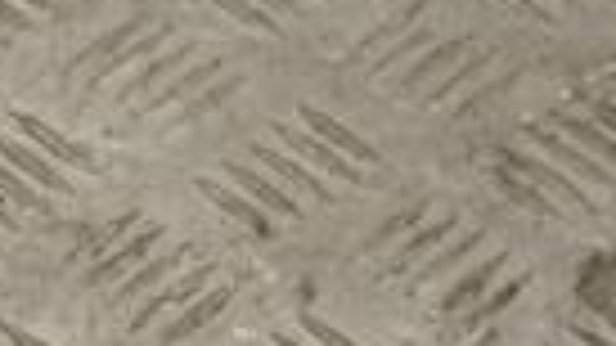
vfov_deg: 5.5
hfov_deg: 9.7
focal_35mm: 221
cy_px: 220
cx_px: 490
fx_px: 3609
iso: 360
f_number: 5.6
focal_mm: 32
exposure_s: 1/125
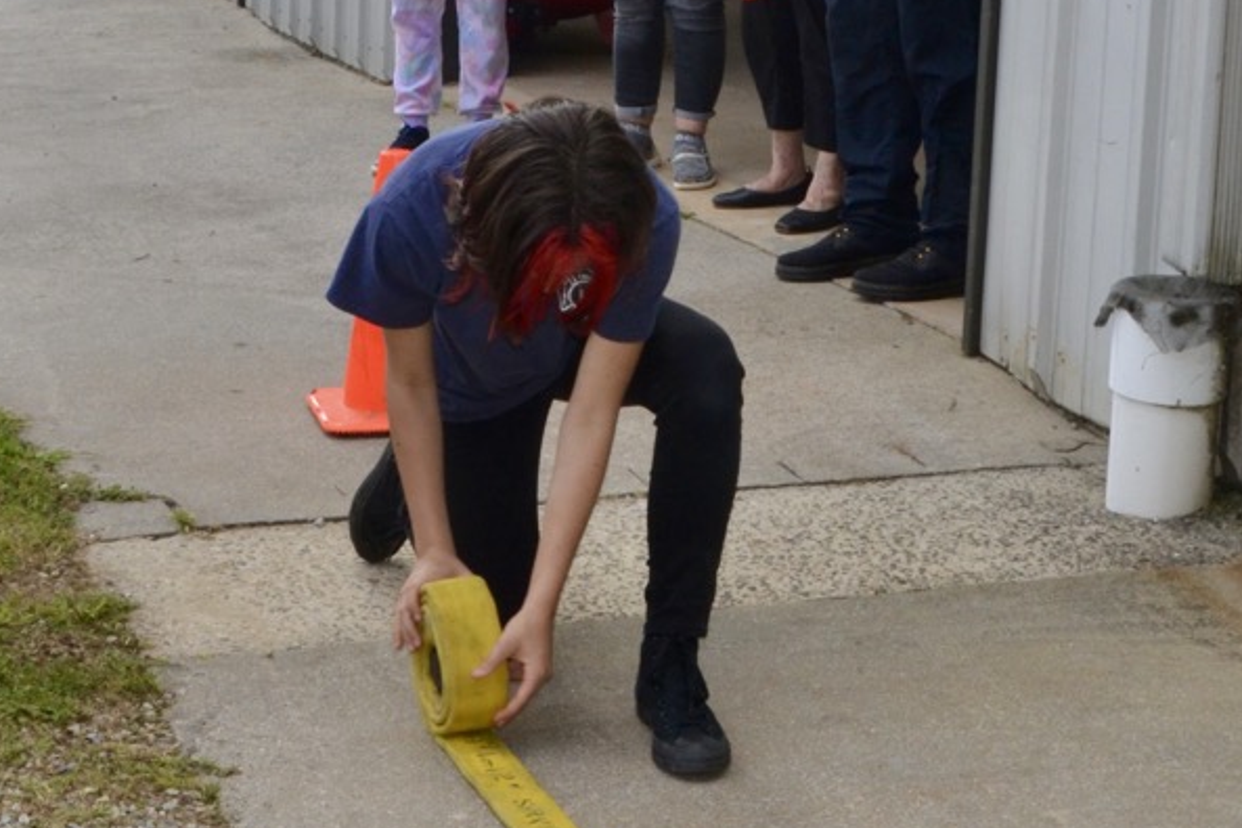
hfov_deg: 23.1
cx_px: 605
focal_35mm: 88
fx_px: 3035
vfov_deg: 15.3
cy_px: 86
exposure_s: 1/80
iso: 800
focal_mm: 29
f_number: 22
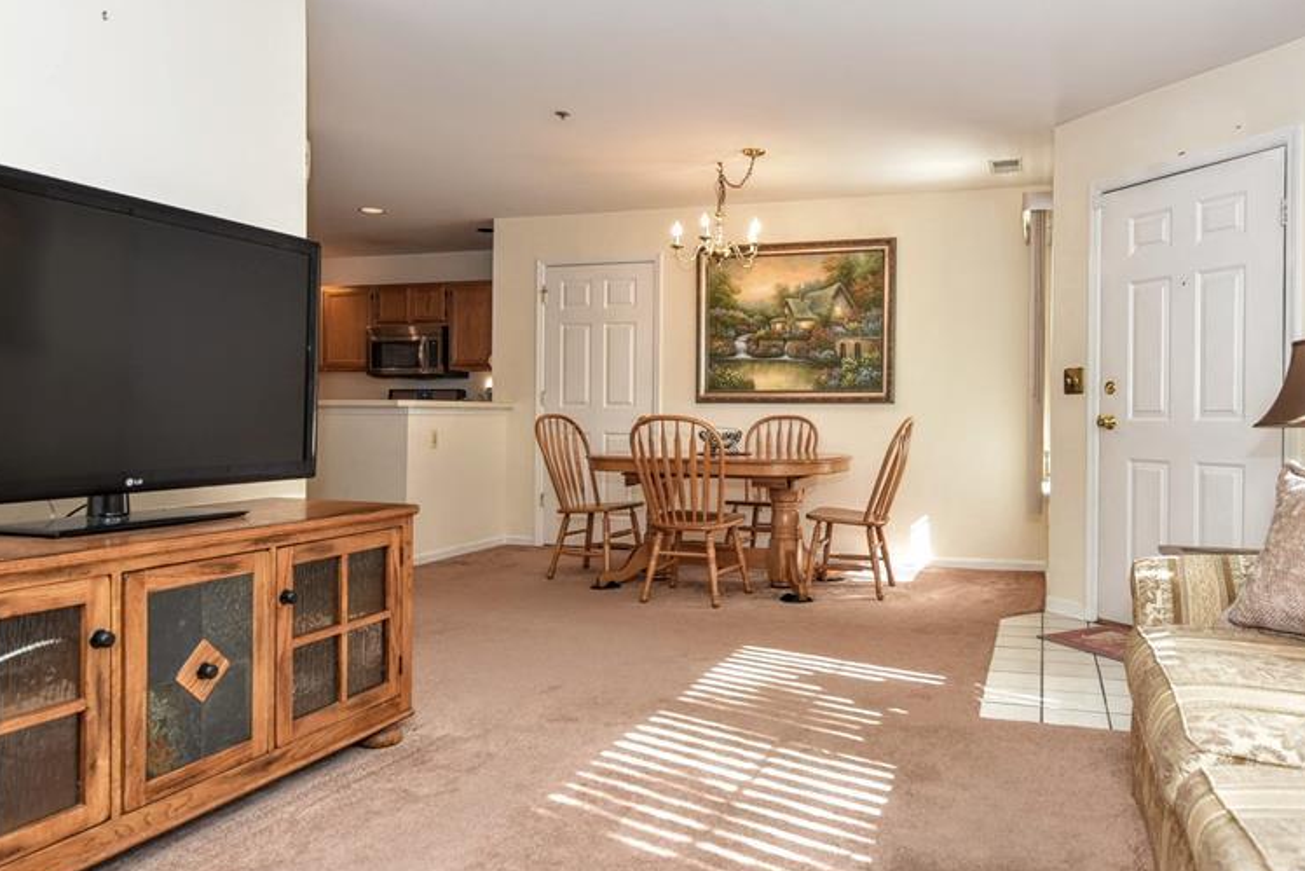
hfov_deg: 68.8
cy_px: 423
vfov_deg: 49.6
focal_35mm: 26
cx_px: 771
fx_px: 943
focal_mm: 19
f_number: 5
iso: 800
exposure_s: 1/100
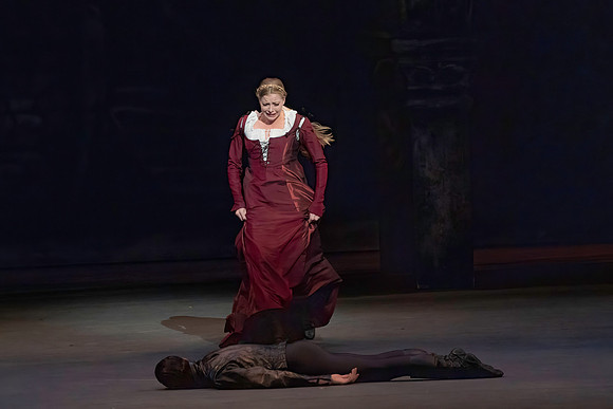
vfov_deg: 3.6
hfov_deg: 5.4
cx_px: 284
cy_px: 180
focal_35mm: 385
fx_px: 6557
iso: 5000
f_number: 7.1
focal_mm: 297
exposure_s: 1/320
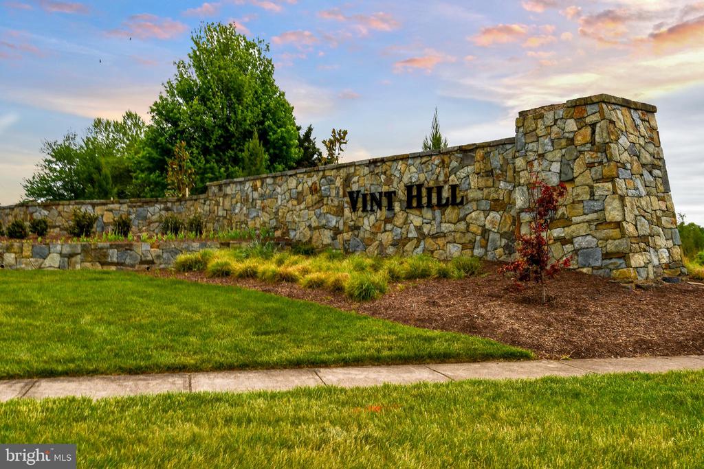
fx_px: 704
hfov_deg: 53.1
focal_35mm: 36
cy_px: 234
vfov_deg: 36.9
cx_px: 352
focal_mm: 24
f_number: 8
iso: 100
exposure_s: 1/250
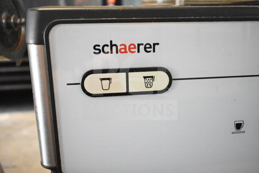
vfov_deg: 40.0
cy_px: 86
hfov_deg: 57.2
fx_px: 237
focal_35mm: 33
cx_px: 130
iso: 2500
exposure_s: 1/30
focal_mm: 22
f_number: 3.8
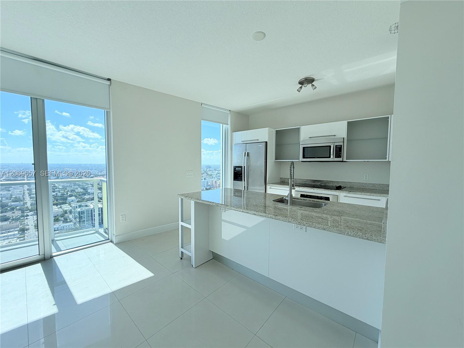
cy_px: 174
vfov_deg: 85.7
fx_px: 188
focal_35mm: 14
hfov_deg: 102.1
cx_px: 232
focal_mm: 2.22
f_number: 2.2
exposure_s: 1/545
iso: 40
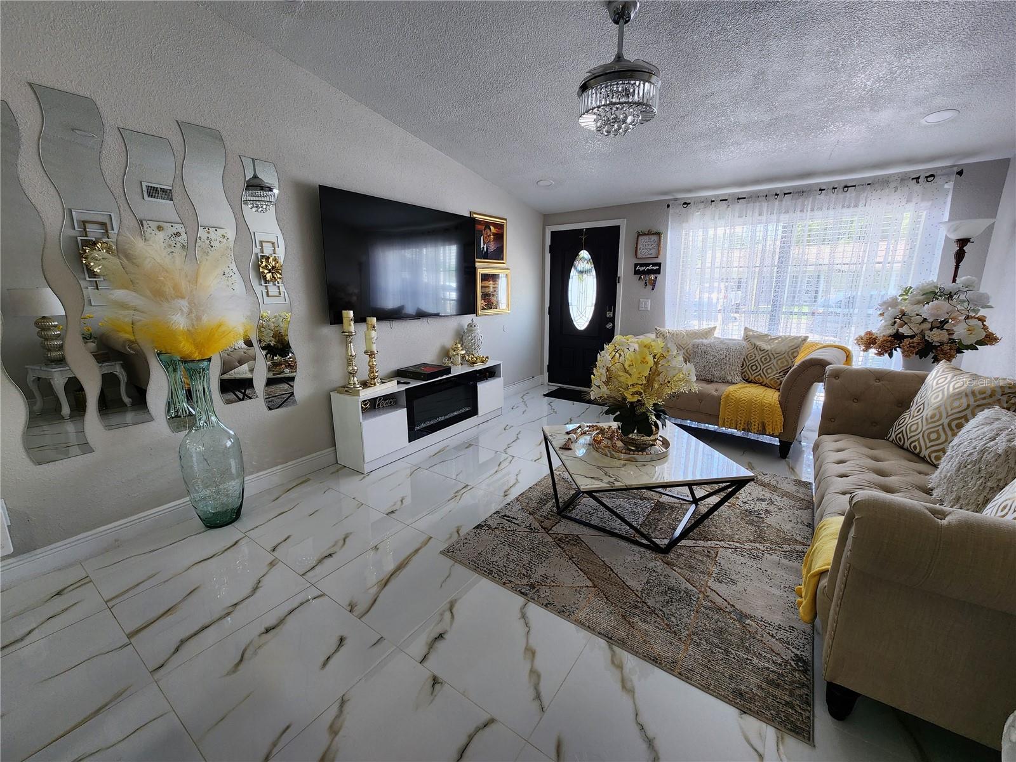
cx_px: 508
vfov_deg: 89.9
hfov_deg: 106.2
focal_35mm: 13
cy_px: 381
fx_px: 382
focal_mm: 2.2
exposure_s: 1/60
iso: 80
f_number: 2.2
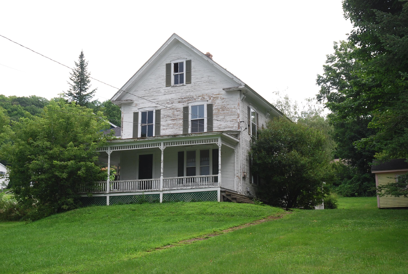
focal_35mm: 51
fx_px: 579
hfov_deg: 38.8
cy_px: 137
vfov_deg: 26.6
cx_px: 204
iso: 200
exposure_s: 1/100
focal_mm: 34
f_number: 5
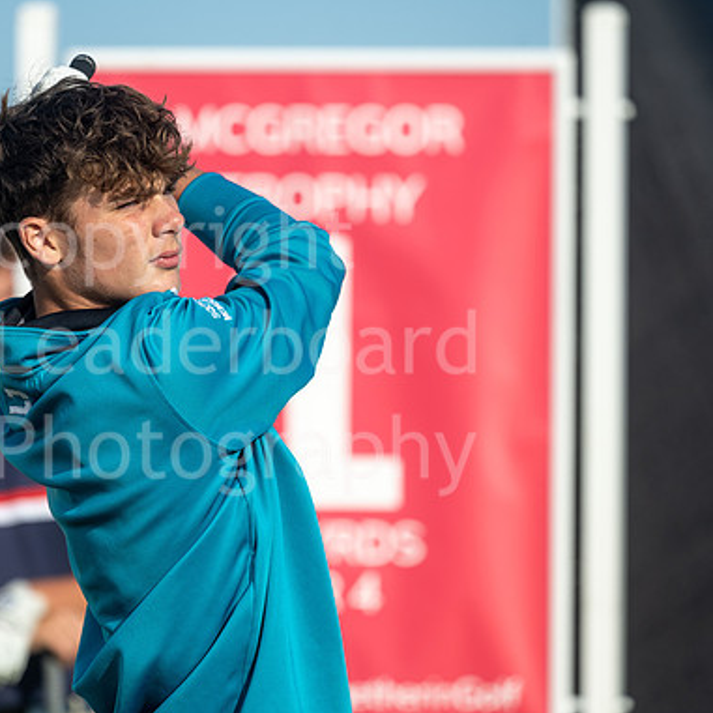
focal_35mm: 388
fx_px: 9042
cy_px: 360
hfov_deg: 4.5
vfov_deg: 4.5
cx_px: 238
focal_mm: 300
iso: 160
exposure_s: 1/1250
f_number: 5.6
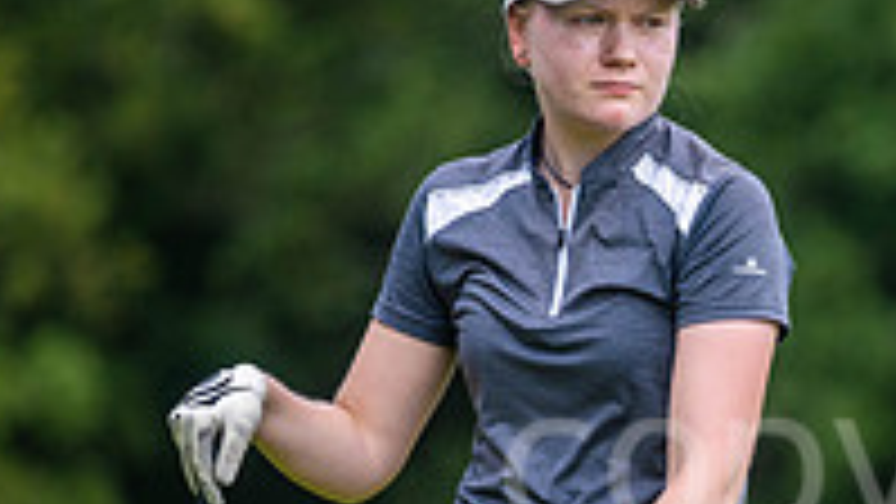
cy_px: 749
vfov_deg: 1.3
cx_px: 1094
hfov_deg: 2.4
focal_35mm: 917
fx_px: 21789
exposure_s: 1/640
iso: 200
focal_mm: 300
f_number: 5
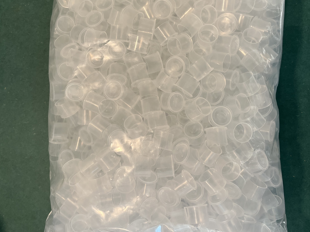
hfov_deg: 52.6
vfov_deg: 40.5
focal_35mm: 35
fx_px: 313
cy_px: 90
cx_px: 154
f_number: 1.6
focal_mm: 5.1
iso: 125
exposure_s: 1/100
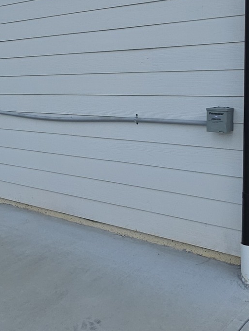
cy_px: 96
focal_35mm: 44
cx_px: 85
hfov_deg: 32.6
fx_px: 422
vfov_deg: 42.0
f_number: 1.9
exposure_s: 1/960
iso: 20
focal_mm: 2.2
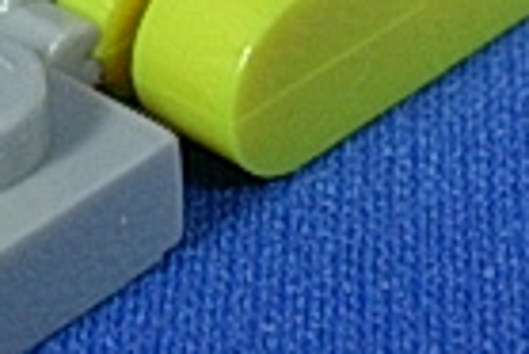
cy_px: -259
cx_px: 99
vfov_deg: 4.5
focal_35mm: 302
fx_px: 4442
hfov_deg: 6.8
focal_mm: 9.6
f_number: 3.5
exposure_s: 1/17.4
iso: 70
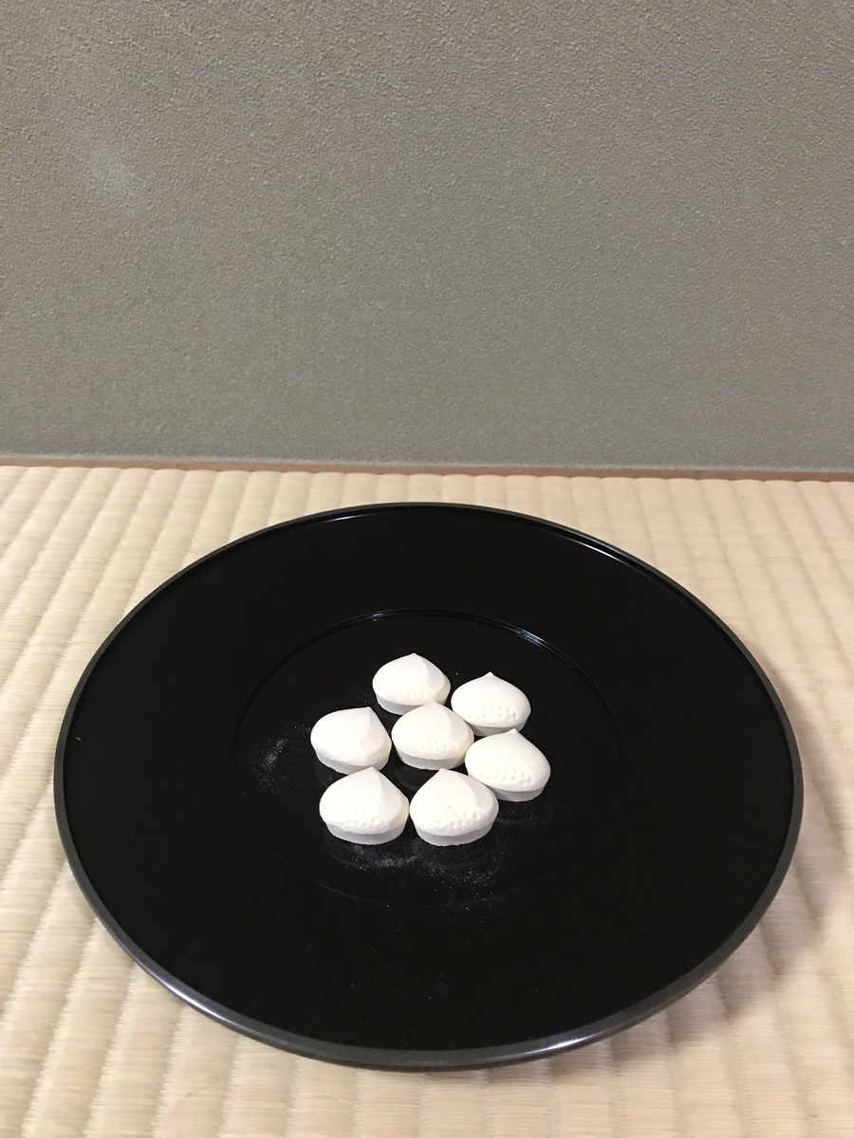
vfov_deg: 63.4
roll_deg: -0.8
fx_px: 921
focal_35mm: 28
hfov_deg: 49.7
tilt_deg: -35.0
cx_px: 427
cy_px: 569
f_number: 1.8
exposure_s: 1/13
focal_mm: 3.99
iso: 100
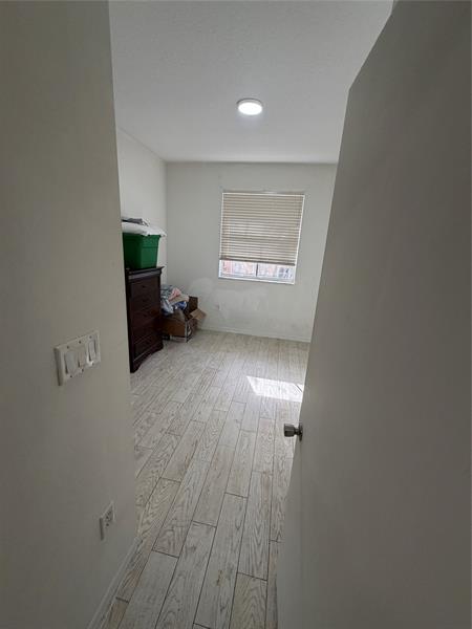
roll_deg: -3.7
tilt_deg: -15.1
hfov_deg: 85.7
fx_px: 255
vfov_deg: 102.1
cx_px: 236
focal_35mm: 14
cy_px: 314
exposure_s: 1/120
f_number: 2.2
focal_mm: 2.22
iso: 160
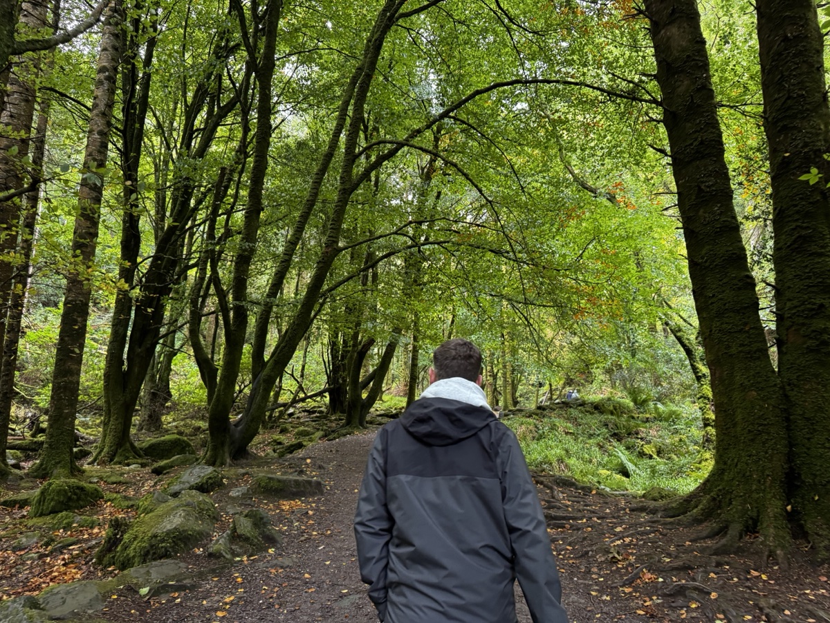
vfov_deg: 56.8
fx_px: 575
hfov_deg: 71.6
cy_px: 312
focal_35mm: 24
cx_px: 415
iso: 320
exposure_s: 1/60
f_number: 1.78
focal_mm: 6.76
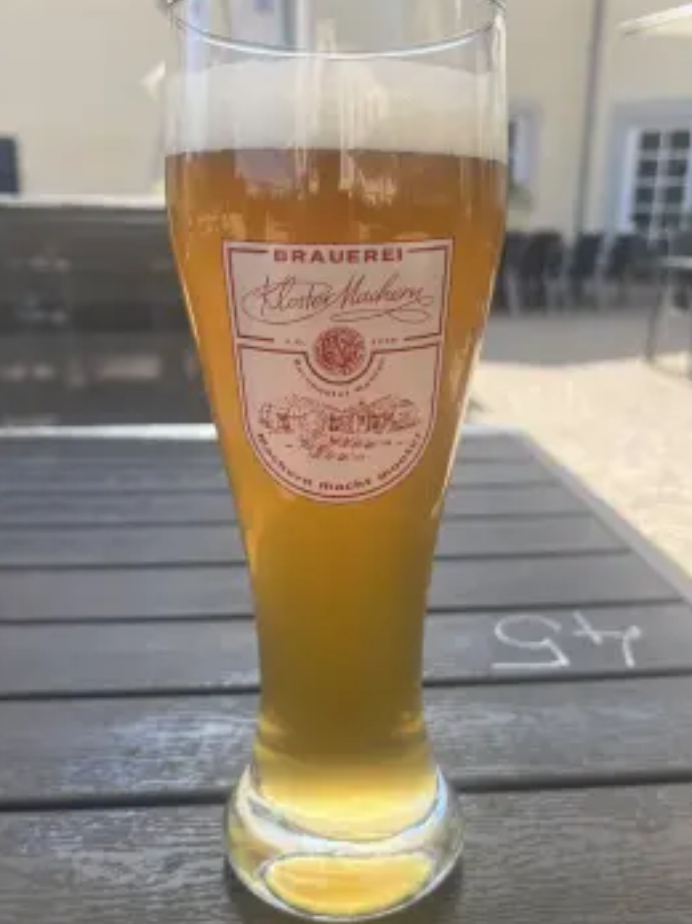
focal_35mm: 30
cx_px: 354
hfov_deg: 46.8
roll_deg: -0.5
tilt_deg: -16.6
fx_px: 800
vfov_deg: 60.0
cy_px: 466
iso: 50
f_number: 1.6
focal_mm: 5.1
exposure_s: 1/992
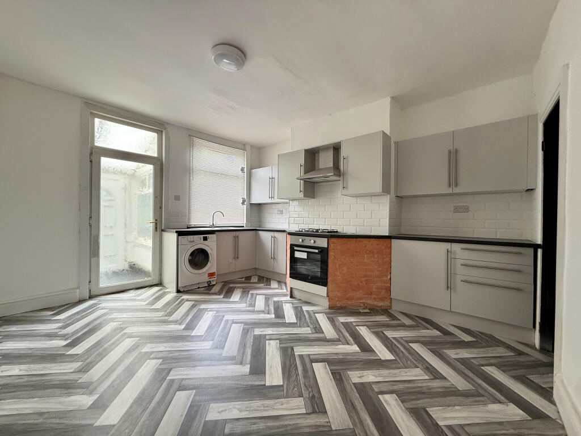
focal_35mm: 14
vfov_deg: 85.7
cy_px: 218
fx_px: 235
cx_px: 290
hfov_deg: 102.1
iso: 160
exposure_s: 1/99
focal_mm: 2.22
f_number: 2.2
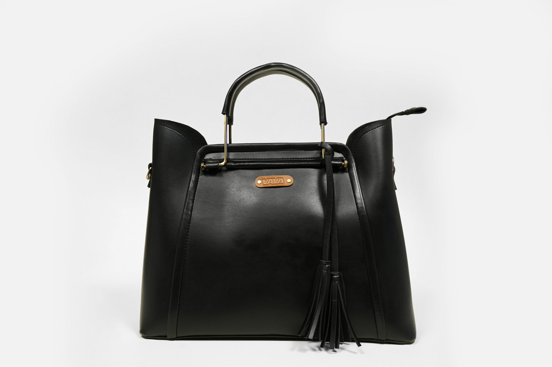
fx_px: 536
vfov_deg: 37.8
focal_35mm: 35
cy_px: 184
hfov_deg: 54.5
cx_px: 276
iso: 160
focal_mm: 35
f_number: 10
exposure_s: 1/10
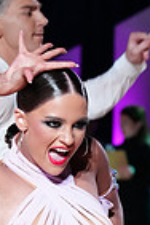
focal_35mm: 359
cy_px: 334
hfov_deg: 3.8
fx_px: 2244
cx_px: 57
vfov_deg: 5.7
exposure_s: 1/320
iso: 3200
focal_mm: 87
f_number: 4
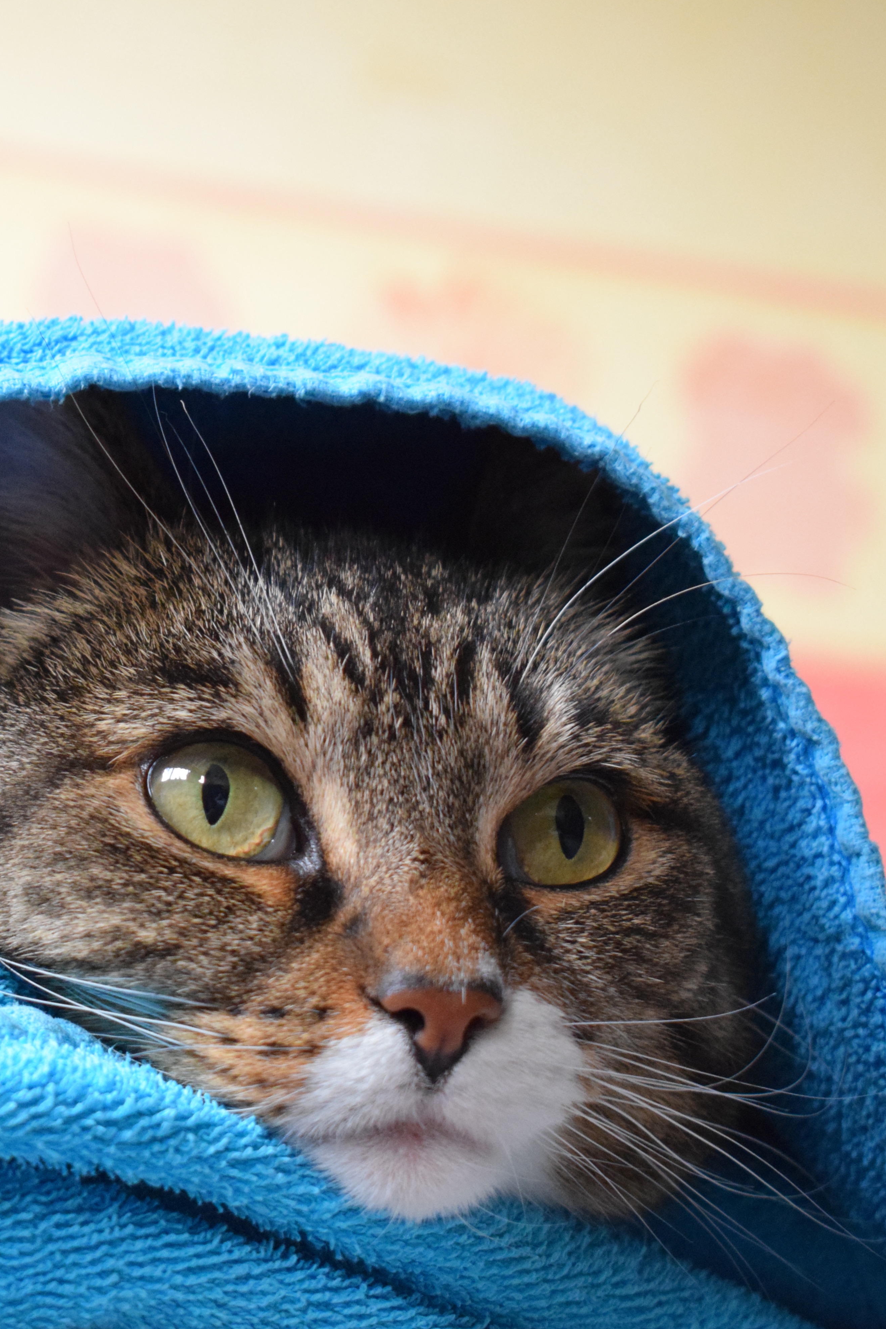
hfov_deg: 12.5
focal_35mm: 109
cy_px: 667
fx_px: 4024
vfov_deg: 18.8
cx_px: 92
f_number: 5.3
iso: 3200
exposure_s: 1/100
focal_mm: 48
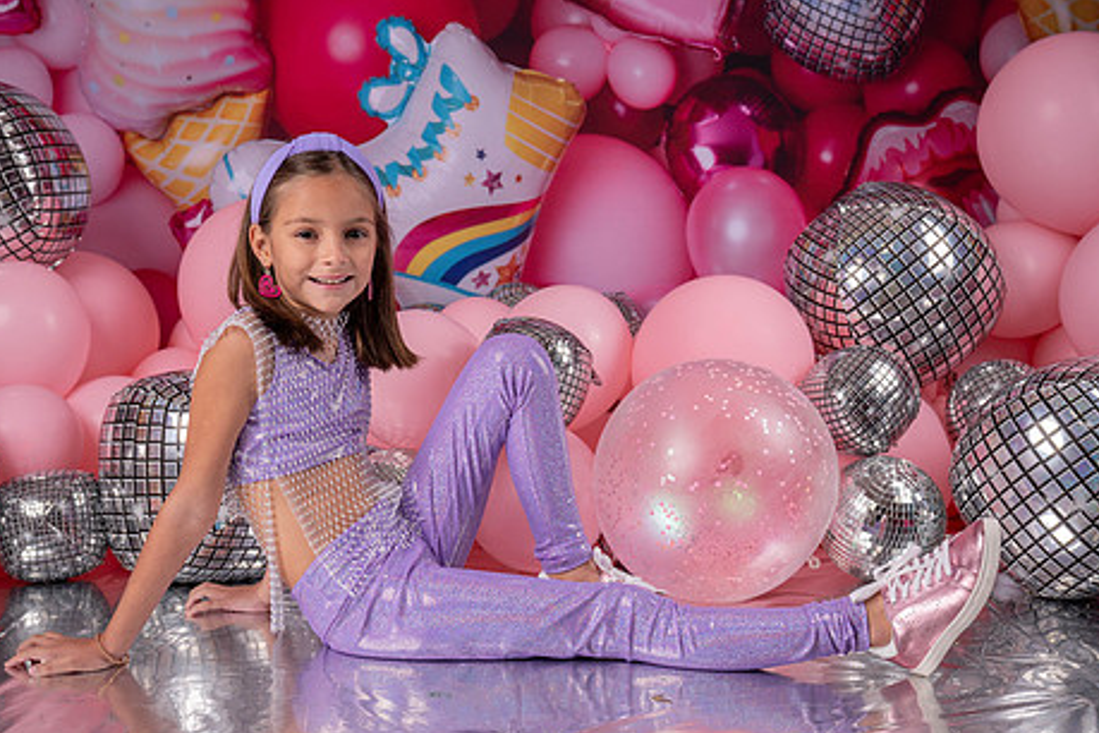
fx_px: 1465
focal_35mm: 48
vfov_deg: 28.0
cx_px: 527
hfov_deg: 41.1
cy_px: 442
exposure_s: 1/160
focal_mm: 38
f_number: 5
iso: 160
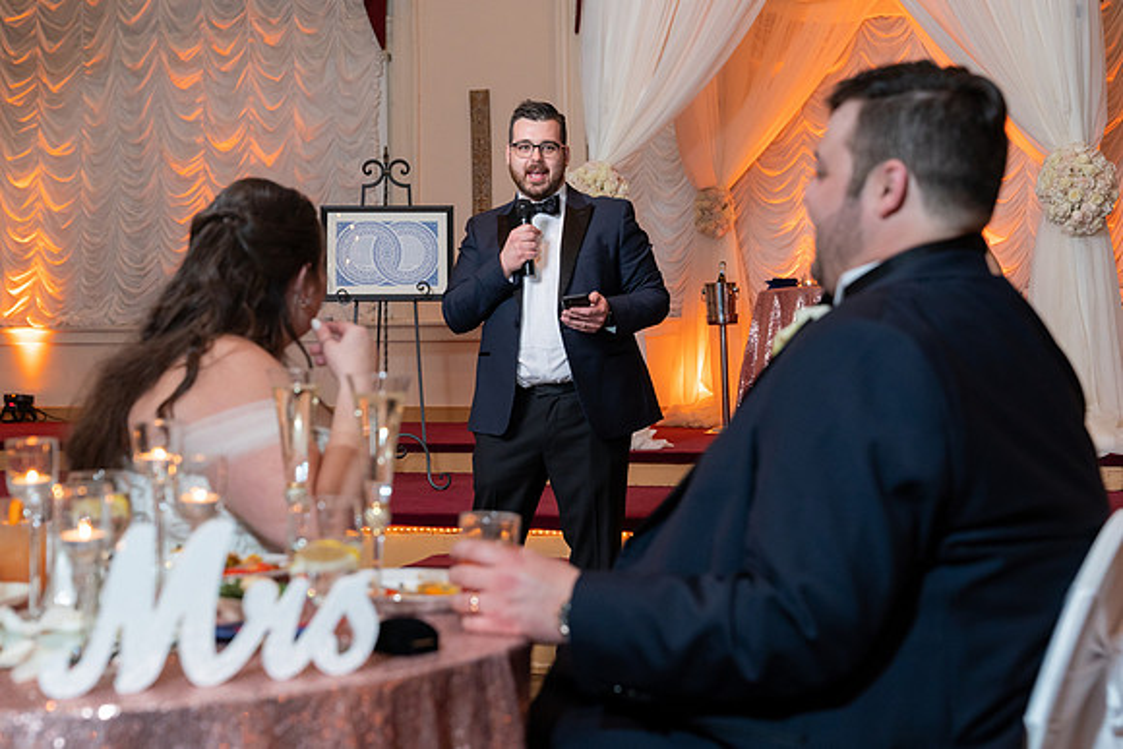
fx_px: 1689
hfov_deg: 36.8
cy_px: 375
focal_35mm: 54
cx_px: 542
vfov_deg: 25.0
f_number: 4
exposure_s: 1/100
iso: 2000
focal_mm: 51
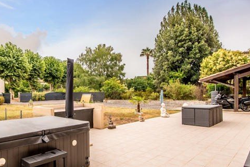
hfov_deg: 70.3
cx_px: 93
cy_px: 94
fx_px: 174
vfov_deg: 51.1
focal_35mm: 25
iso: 250
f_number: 5
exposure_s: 1/640
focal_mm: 10
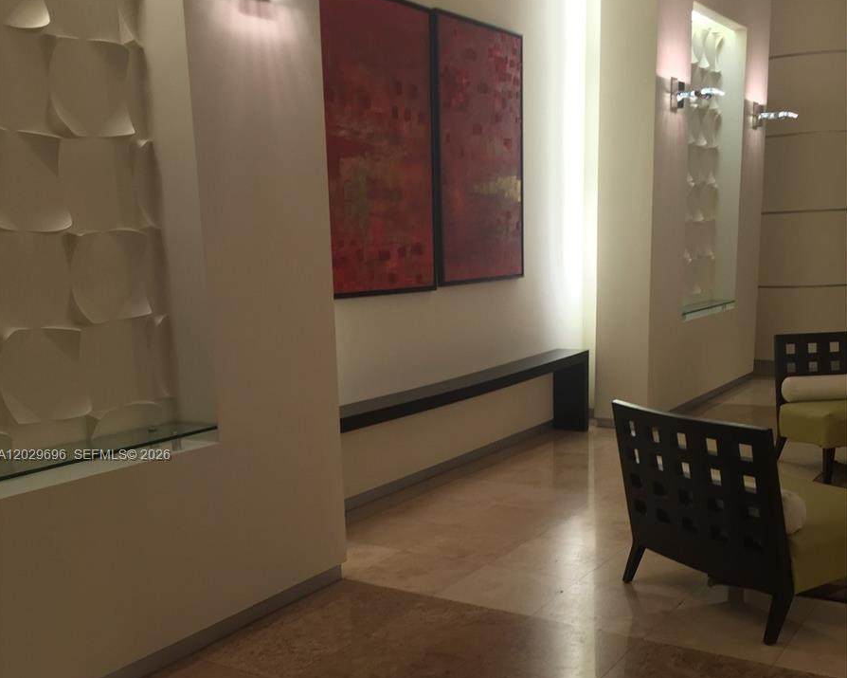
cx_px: 422
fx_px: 952
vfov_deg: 38.7
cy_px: 456
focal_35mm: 38
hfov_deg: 47.9
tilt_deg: -10.5
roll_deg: +1.6
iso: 40
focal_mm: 4.15
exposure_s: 1/40
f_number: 2.2
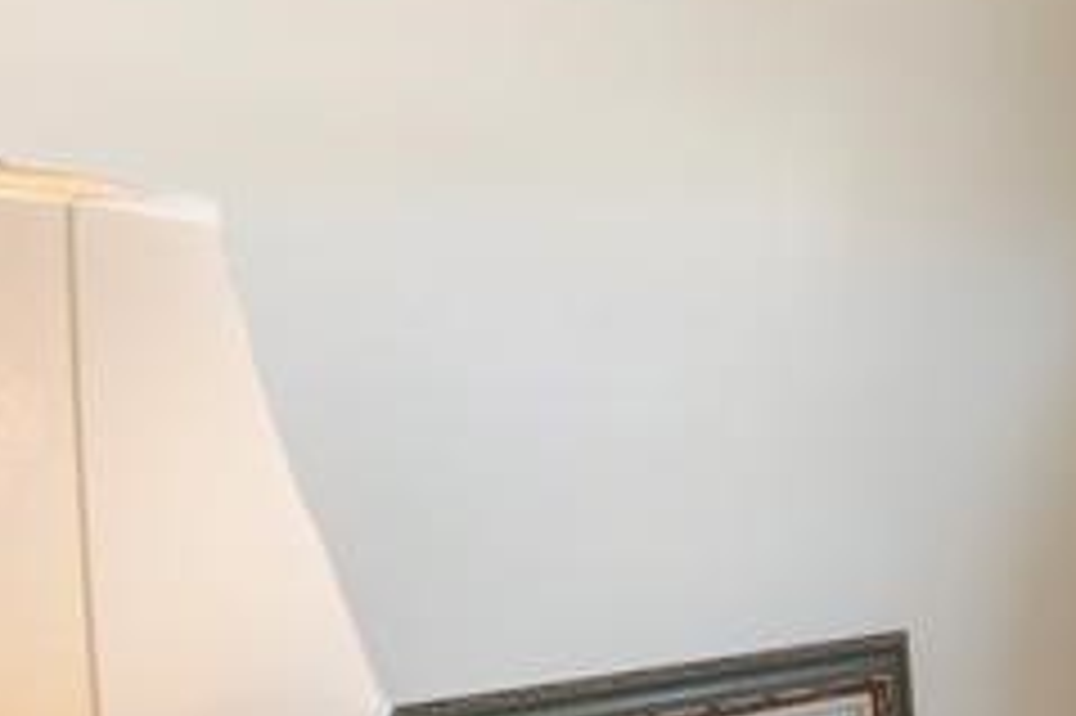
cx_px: 1693
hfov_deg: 23.9
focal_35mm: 63
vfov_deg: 21.6
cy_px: 459
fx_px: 1869
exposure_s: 1/6
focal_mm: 14.6
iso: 800
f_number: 8
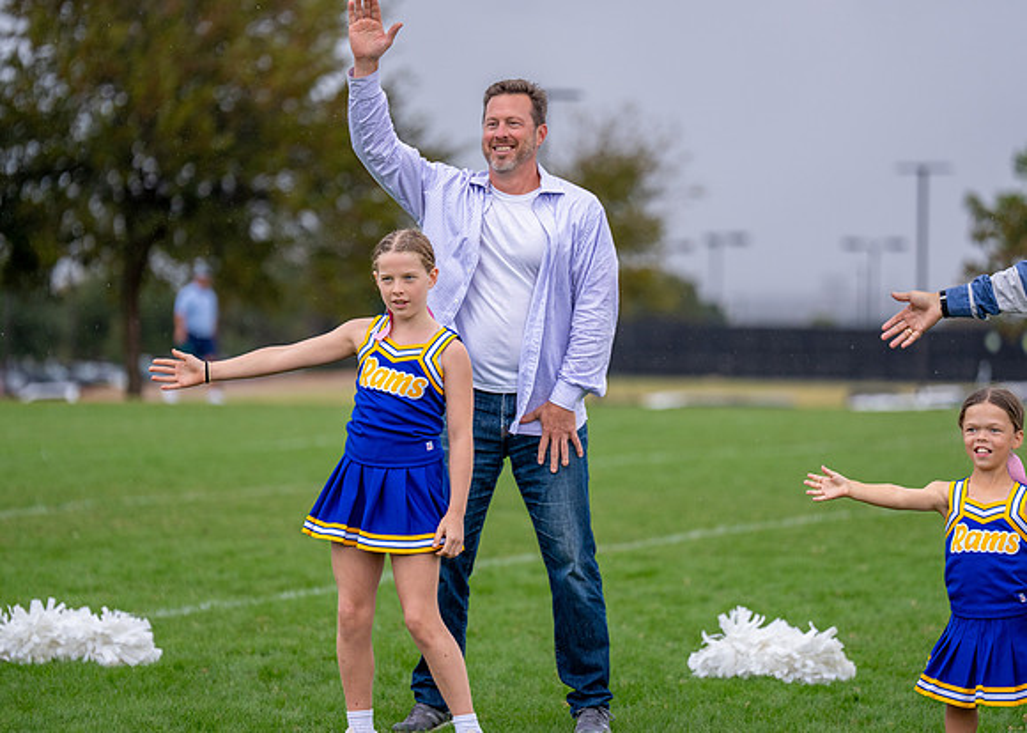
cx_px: 499
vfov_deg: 8.5
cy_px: 374
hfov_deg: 11.9
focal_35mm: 169
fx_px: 4923
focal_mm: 156
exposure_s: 1/1600
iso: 500
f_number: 2.8
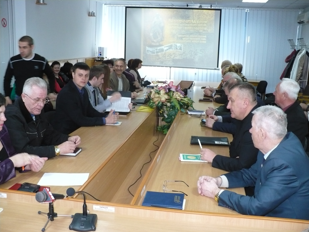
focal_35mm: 37
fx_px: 330
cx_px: 154
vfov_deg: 38.7
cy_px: 116
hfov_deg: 50.1
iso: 320
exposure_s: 1/30
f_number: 2.8
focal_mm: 6.1
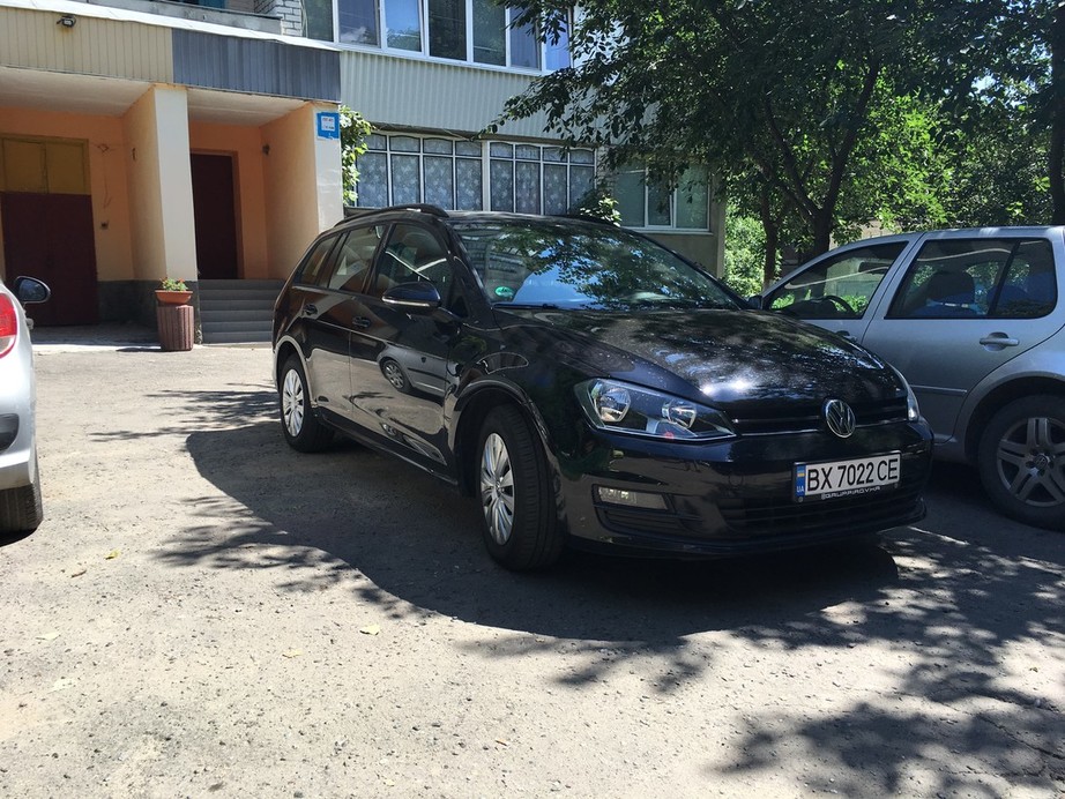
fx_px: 892
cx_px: 532
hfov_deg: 61.6
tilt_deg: -7.4
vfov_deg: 48.2
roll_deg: +0.2
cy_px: 400
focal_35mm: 29
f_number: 2.2
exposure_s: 1/725
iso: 25
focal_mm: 4.15
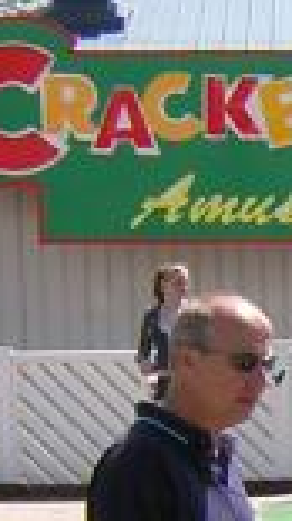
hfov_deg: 5.0
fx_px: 3171
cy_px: 632
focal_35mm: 230
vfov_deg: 9.3
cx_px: 832
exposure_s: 1/195
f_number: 6.2
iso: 100
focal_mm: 6.6
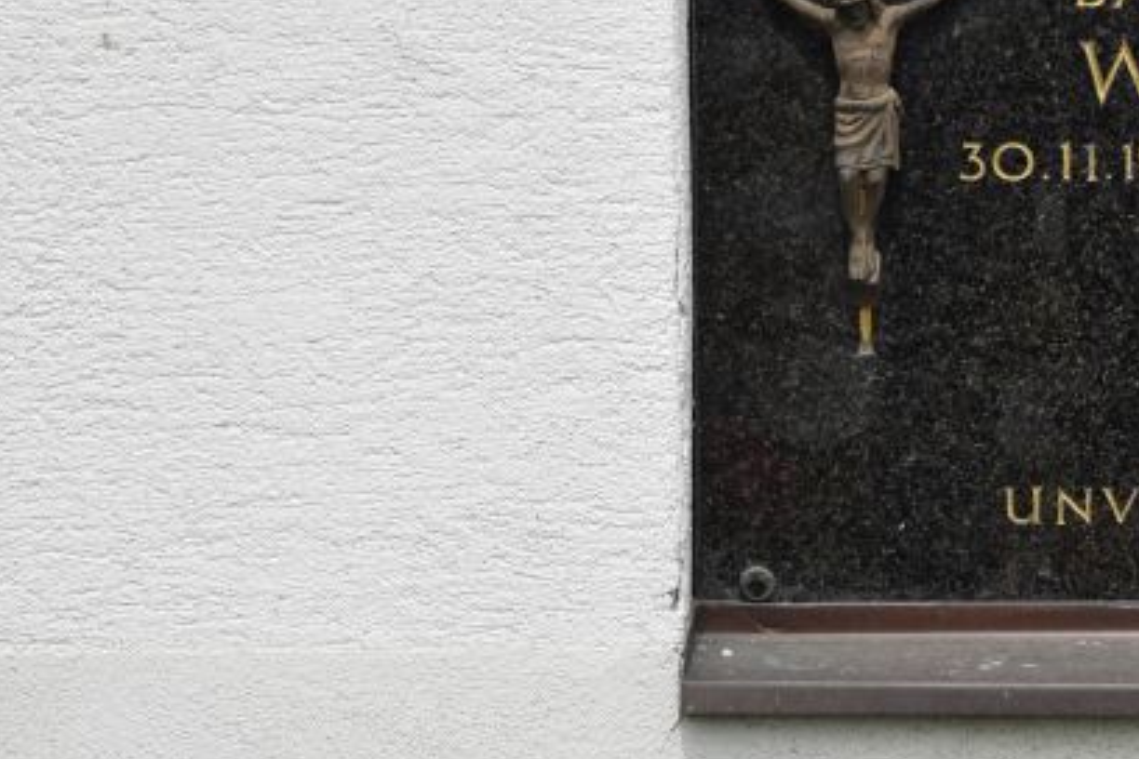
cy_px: 133
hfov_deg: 13.3
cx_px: 1108
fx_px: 4840
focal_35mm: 153
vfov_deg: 8.9
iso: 200
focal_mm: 52
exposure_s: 1/400
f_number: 10
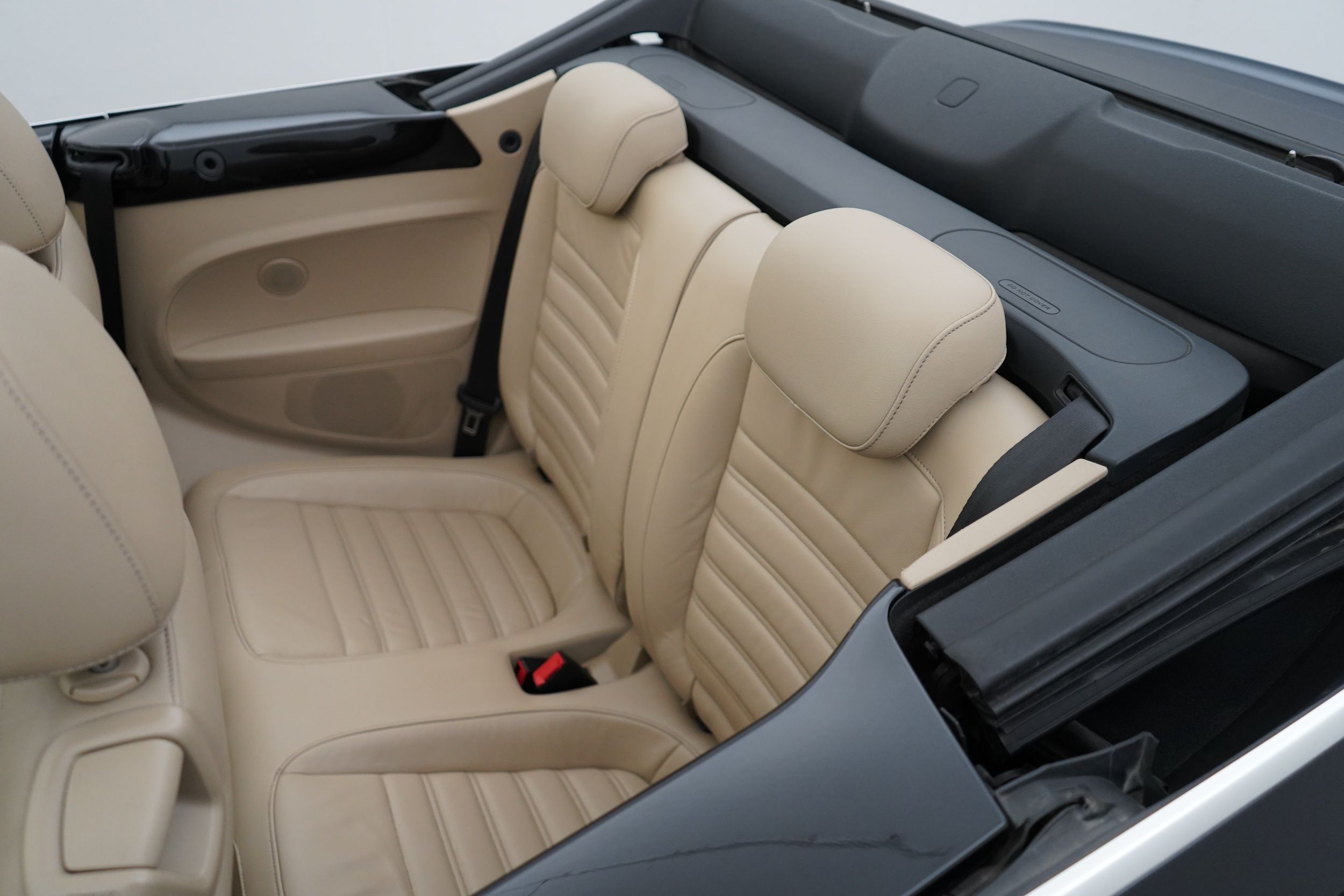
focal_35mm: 29
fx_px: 1083
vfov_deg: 45.0
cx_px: 672
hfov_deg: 63.7
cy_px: 448
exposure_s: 1/160
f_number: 3.5
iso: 2000
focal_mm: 29
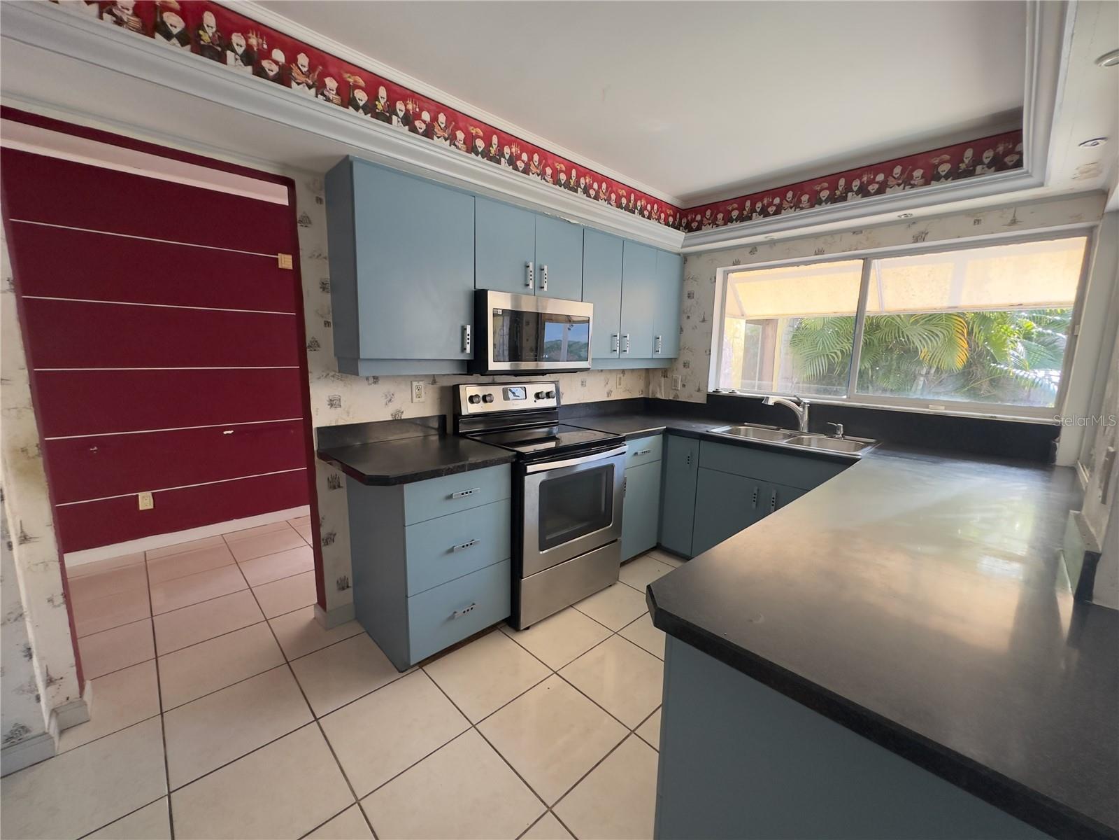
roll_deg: -0.7
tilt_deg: -8.4
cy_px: 420
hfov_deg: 102.1
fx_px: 453
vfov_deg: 85.7
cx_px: 560
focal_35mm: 14
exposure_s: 1/99
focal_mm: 2.22
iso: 320
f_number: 2.2
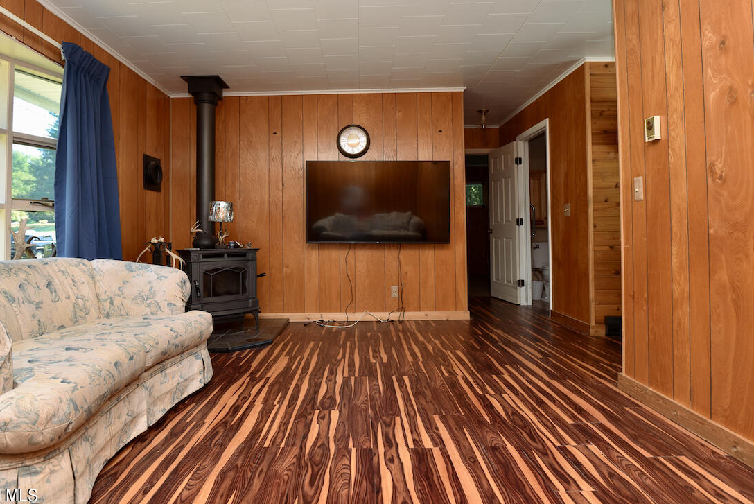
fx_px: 419
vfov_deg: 61.9
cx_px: 342
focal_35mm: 20
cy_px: 226
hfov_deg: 83.7
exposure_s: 1/60
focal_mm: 17
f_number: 5
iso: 250
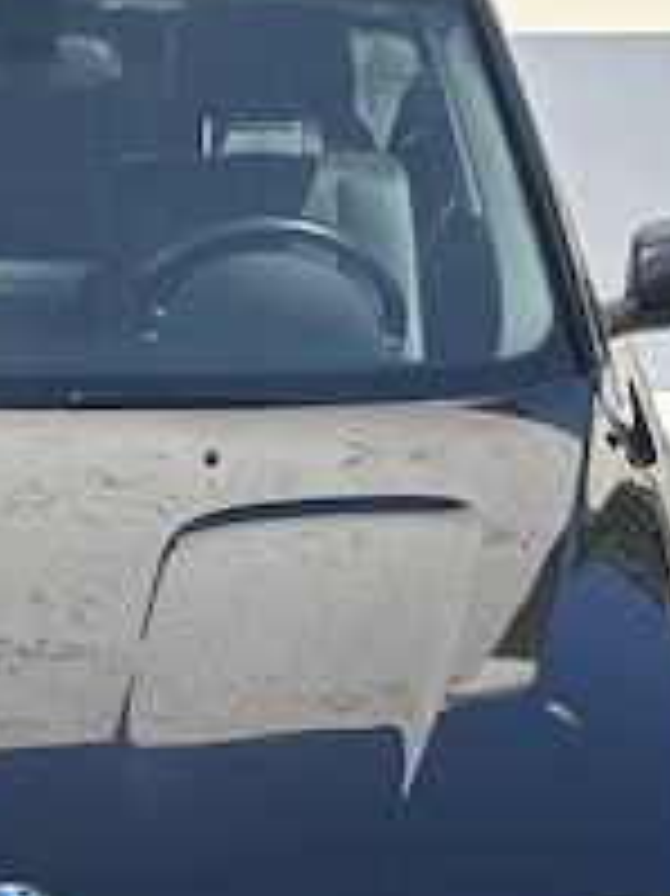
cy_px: 608
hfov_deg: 9.4
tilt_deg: -12.5
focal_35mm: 157
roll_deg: -0.2
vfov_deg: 12.6
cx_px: 67
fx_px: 4056
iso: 32
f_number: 1.6
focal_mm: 5.96
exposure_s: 1/2024
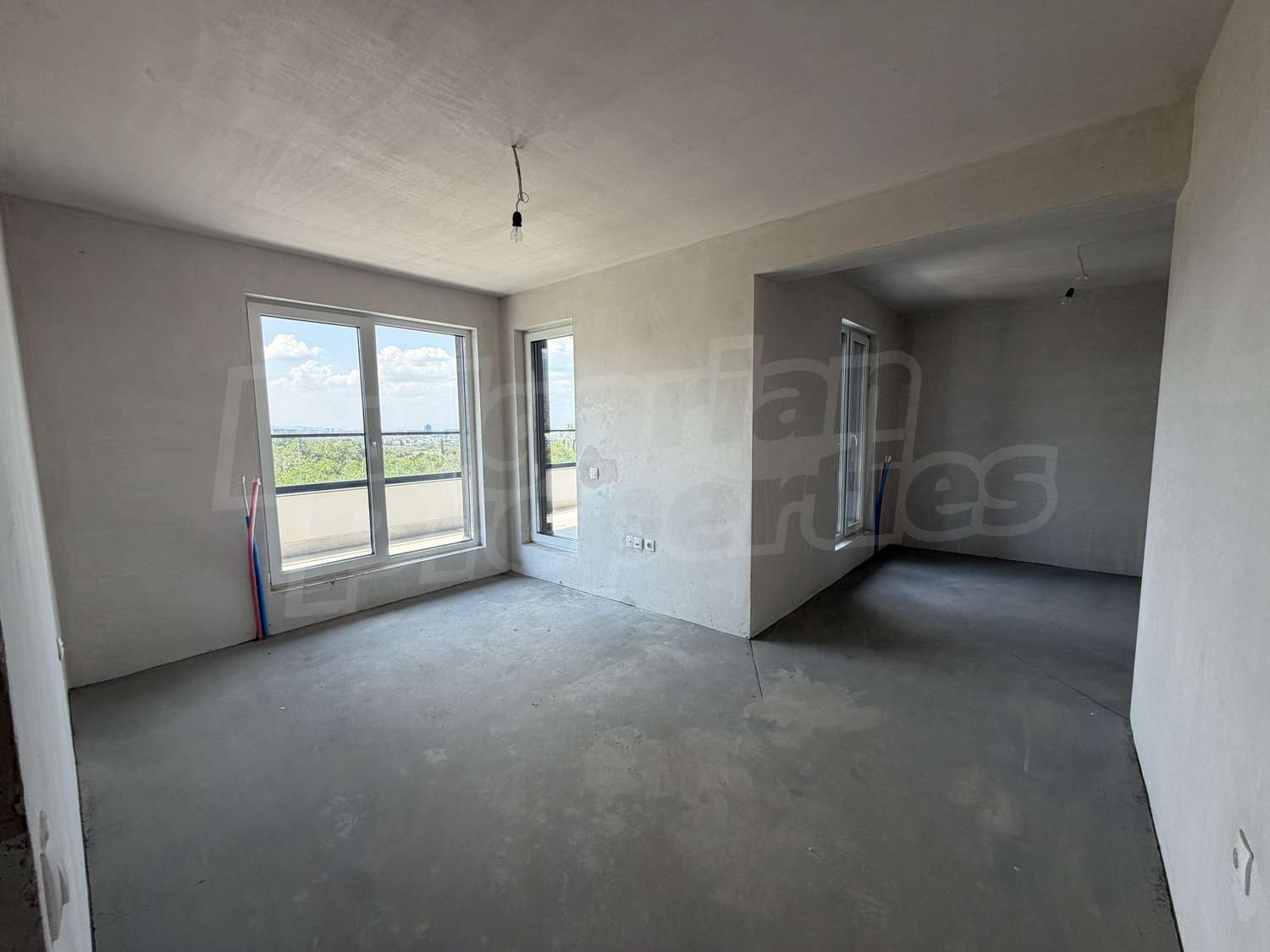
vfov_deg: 85.7
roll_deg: +0.3
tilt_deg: -5.1
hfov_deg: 102.1
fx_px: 514
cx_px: 635
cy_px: 476
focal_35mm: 14
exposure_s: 1/139
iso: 64
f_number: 2.2
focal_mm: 2.22
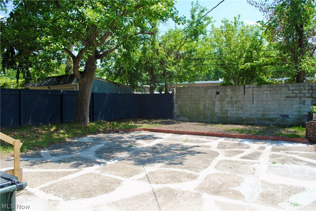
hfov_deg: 67.3
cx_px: 158
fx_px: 237
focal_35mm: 27
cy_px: 106
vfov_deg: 48.0
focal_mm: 18
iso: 100
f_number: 7.1
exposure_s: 1/200
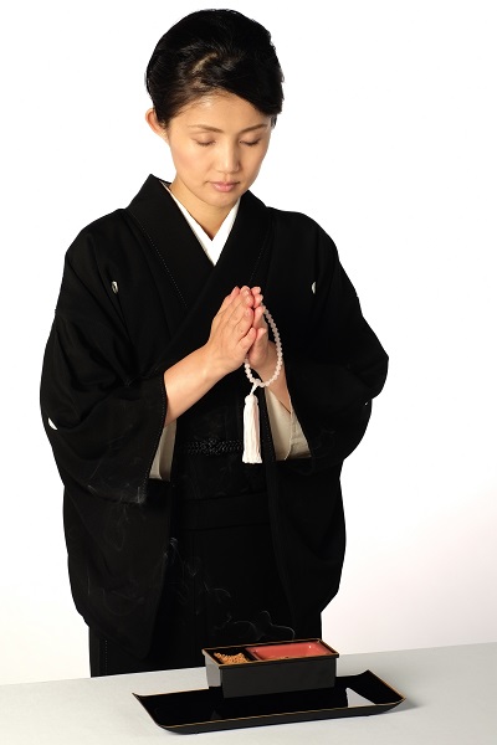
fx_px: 2650
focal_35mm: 128
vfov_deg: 16.0
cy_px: 372
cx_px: 248
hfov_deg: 10.7
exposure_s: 1/125
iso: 200
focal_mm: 85
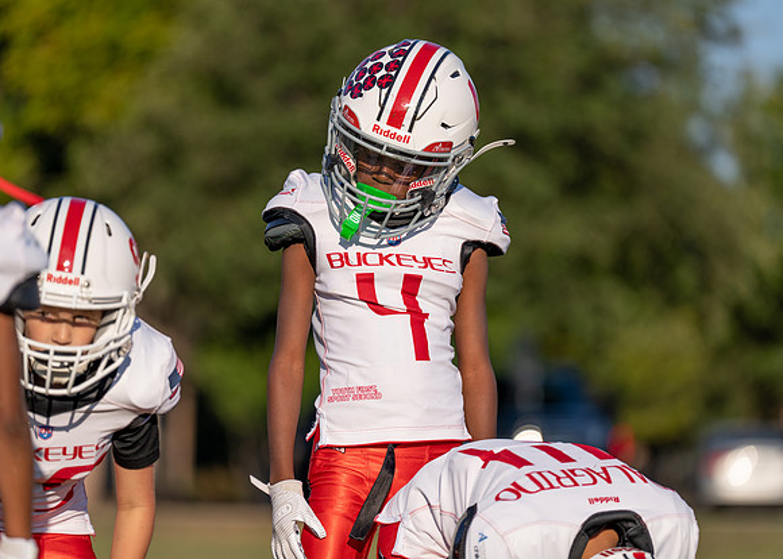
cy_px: 280
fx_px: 4659
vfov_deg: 6.9
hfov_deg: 9.6
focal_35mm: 210
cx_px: 392
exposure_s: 1/2000
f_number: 2.8
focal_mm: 200
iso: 100
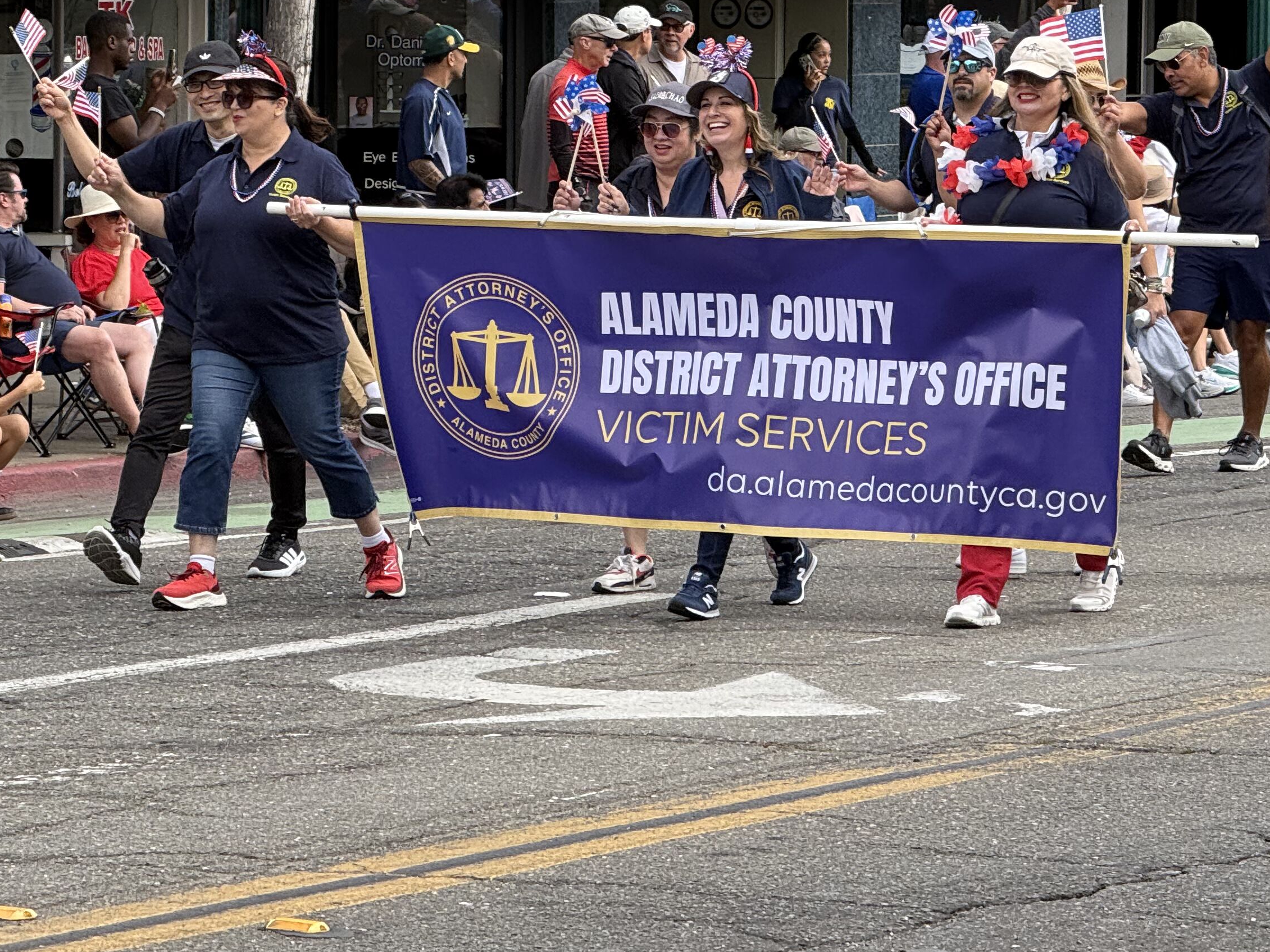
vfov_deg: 6.9
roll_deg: -0.6
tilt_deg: -2.1
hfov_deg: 9.2
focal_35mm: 214
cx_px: 753
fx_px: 7852
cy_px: 232
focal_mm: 15.66
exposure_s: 1/490
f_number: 2.8
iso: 64
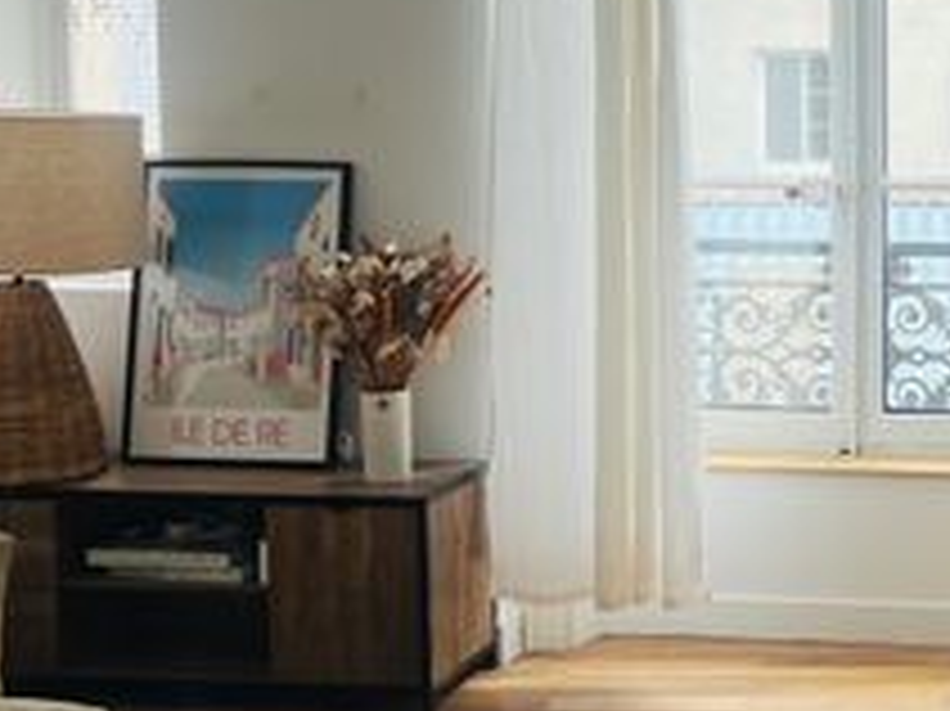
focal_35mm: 74
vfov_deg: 19.8
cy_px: 225
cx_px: 1018
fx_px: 2030
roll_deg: -0.4
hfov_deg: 24.7
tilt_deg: -5.5
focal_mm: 5.7
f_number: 1.5
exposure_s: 1/121
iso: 100
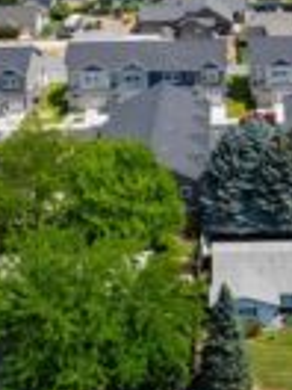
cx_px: 215
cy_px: 71
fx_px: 720
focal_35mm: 64
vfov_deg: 29.5
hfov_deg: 22.7
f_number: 2.8
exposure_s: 1/8000
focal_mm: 8.38
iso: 200
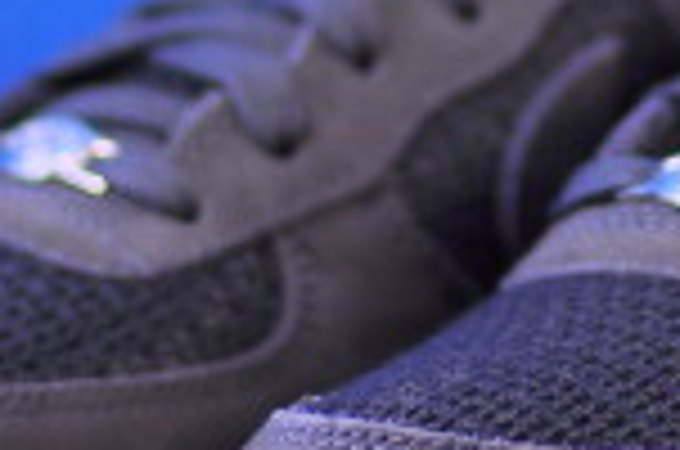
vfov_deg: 3.4
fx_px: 7502
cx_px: 603
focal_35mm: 398
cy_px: -142
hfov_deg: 5.2
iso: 250
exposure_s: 1/320
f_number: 2
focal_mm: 50
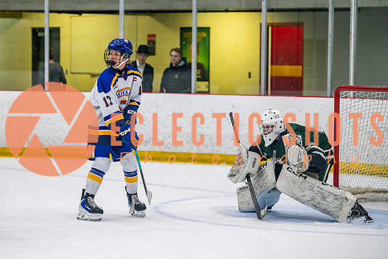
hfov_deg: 12.6
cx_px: 138
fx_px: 1751
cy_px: 116
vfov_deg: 8.5
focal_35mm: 162
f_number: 3.2
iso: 2000
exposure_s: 1/640
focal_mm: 125
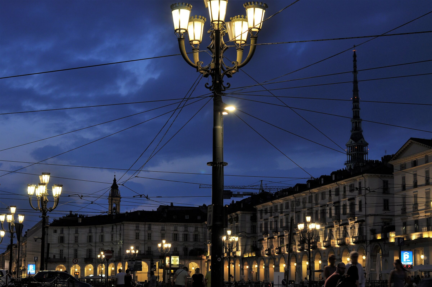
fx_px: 899
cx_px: 216
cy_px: 144
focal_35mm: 75
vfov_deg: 18.1
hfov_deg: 27.0
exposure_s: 1/10
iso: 200
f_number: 5.6
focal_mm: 50
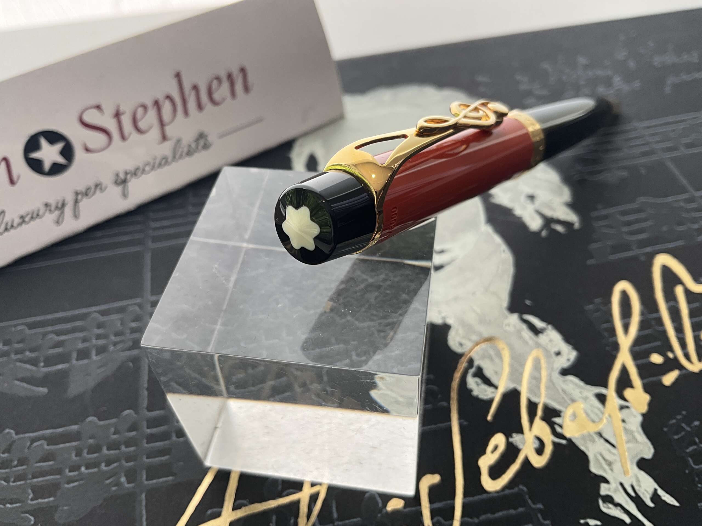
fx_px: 588
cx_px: 351
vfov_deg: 48.2
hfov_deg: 61.7
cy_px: 263
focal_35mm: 29
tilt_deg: -48.4
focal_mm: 3
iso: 32
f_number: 1.8
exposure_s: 1/100
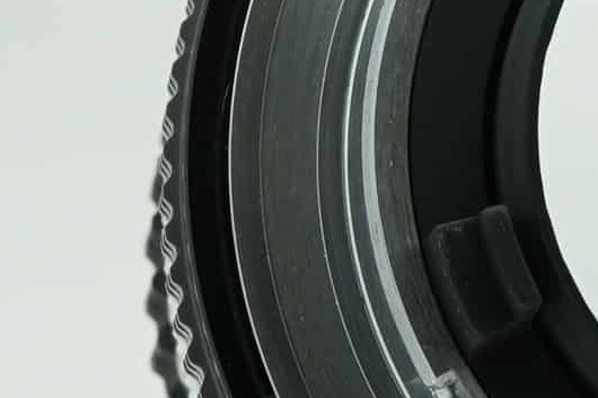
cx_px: 820
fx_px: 5181
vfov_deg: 4.4
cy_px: 186
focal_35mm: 312
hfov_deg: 6.5
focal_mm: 56
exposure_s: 1/40
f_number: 16
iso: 800
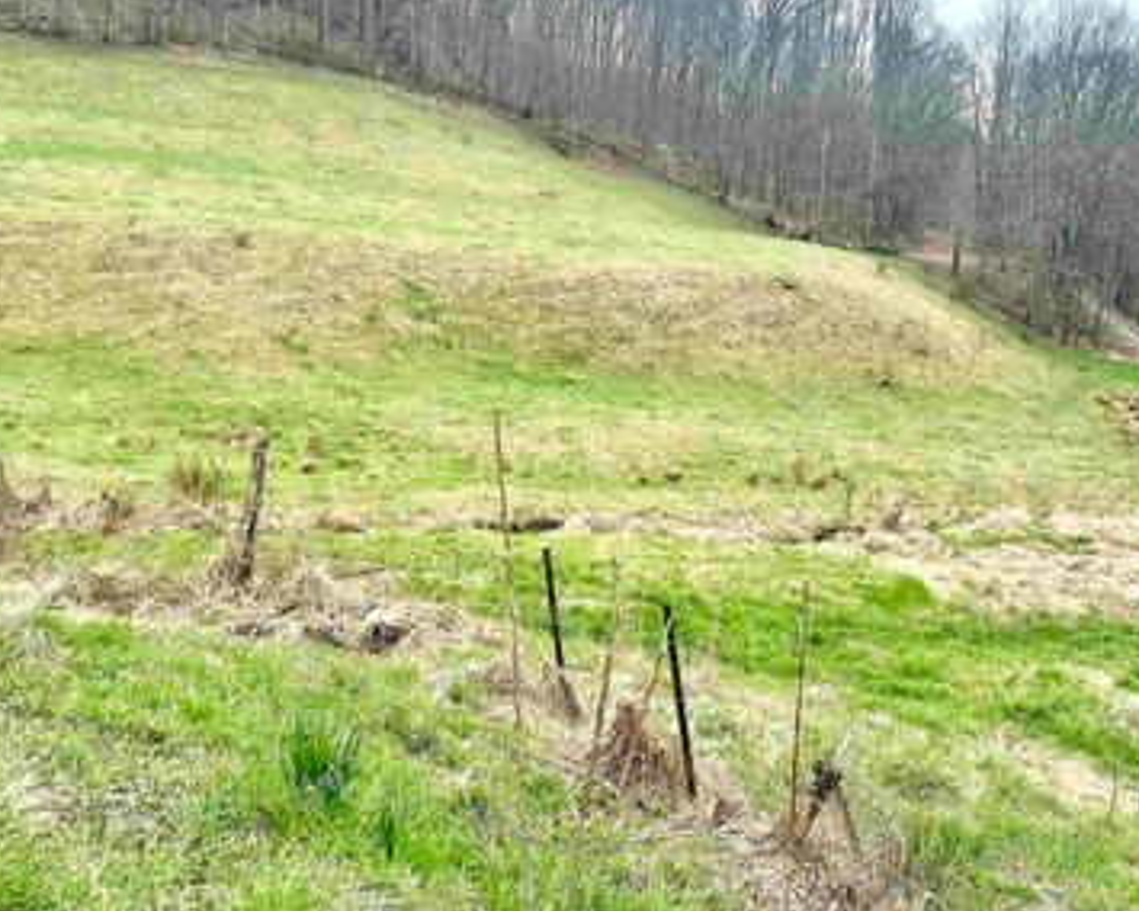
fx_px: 1112
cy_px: 335
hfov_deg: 54.1
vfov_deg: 44.1
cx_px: 494
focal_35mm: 33
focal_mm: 6.86
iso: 80
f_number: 1.78
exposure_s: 1/1095
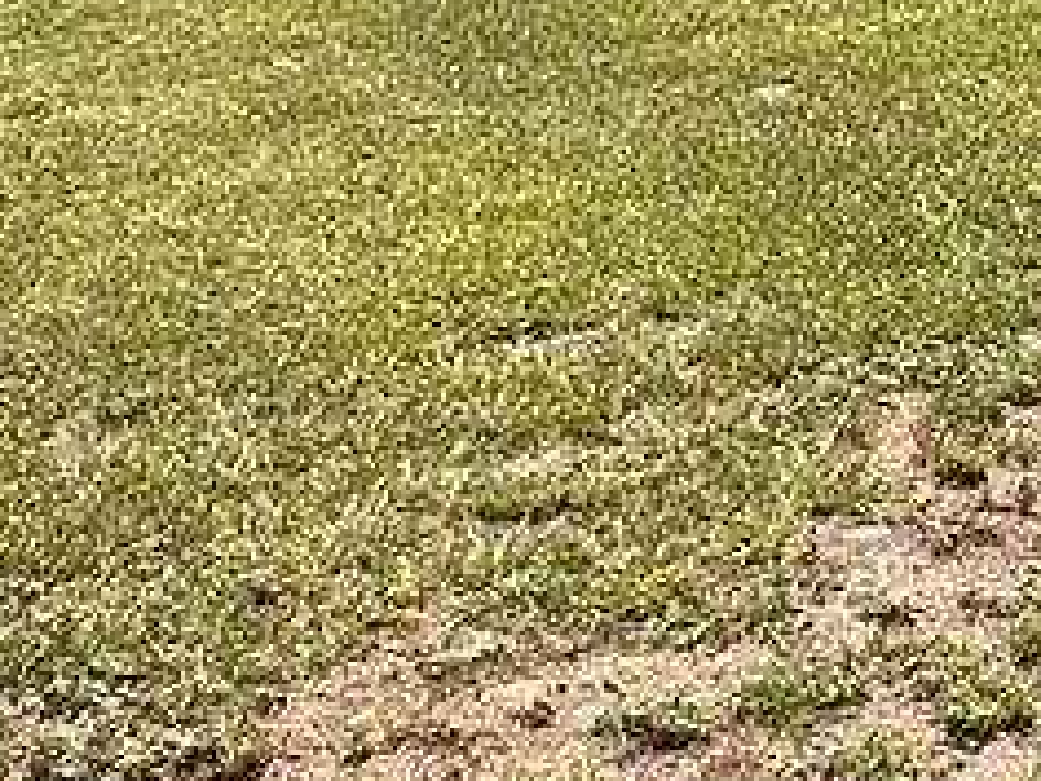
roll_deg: -1.0
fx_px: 2857
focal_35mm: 95
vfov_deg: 14.8
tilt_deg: -2.5
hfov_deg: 19.3
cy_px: -247
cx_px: 1284
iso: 50
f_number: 2.2
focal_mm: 2.22
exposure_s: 1/1553
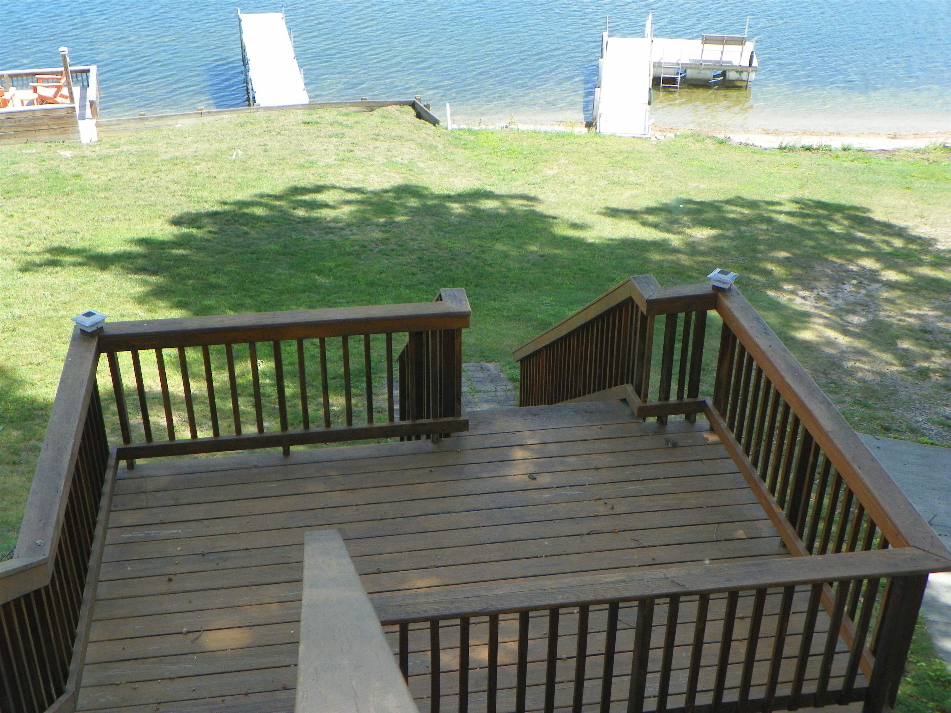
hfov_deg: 42.9
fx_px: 1209
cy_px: 356
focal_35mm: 44
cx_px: 476
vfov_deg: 32.9
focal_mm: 7.9
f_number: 3.5
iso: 64
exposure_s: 1/250
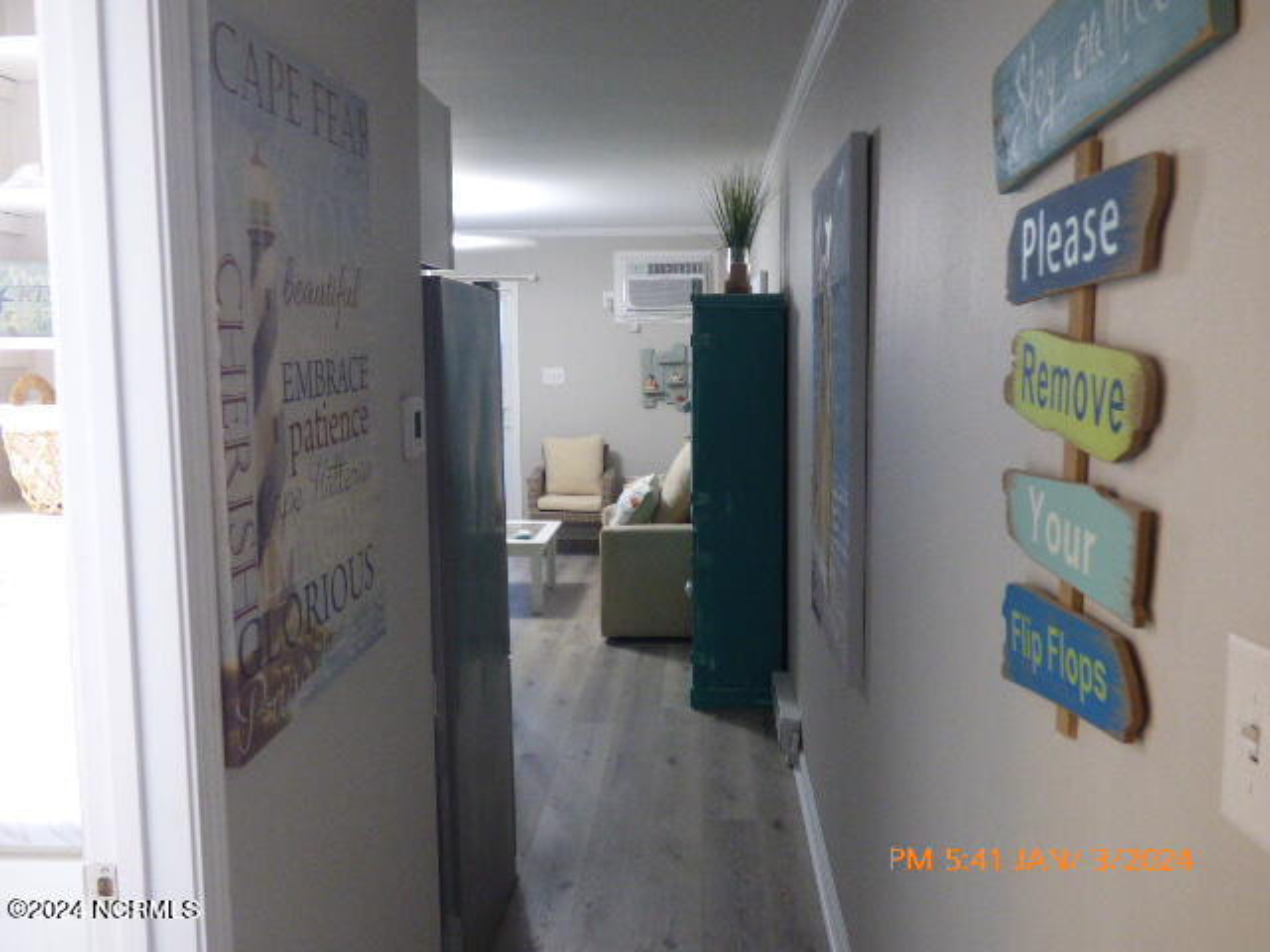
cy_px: 476
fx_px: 1101
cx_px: 635
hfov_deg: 60.0
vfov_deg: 46.8
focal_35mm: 30
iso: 400
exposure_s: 1/8
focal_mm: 5.29
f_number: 3.3
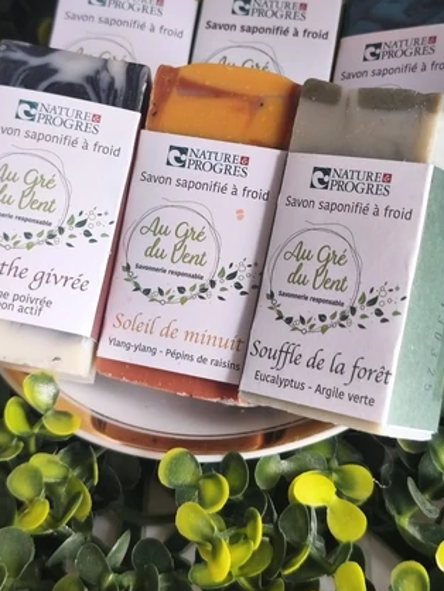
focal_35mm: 66
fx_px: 1128
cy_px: 192
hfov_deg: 22.3
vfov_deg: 29.2
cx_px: 252
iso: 400
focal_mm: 6.18
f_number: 1.65
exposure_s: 1/50
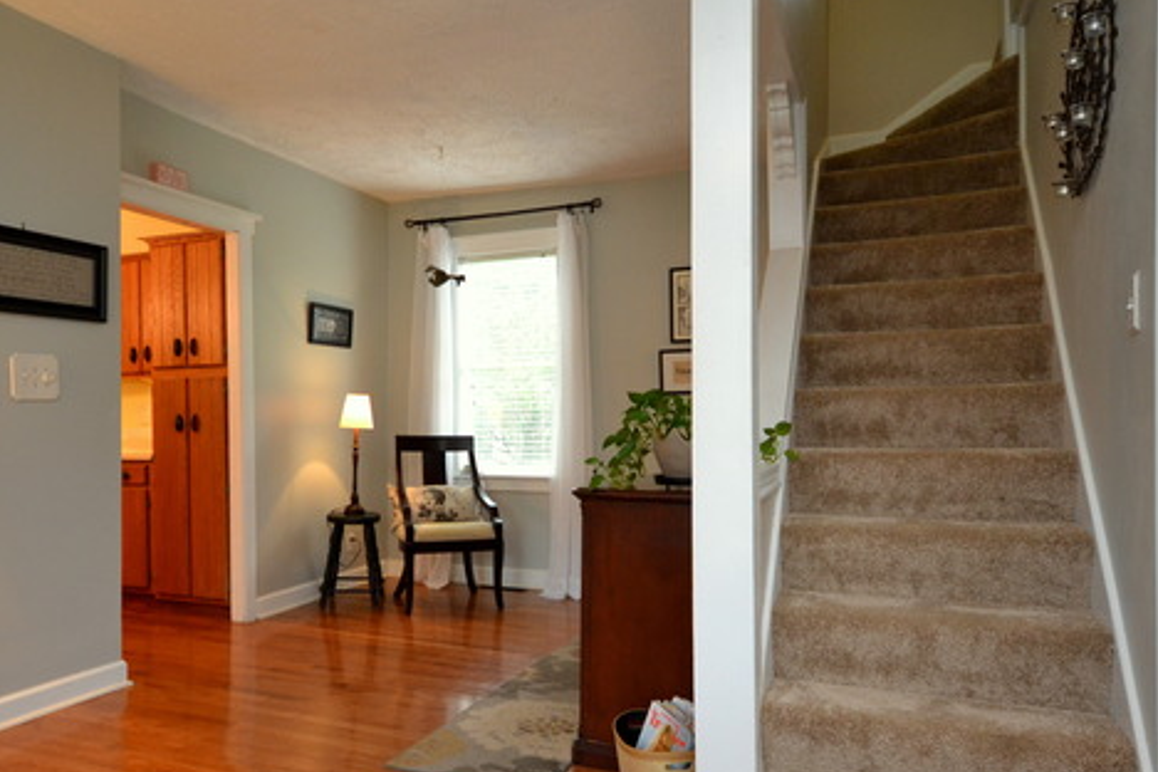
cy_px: 422
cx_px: 512
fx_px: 858
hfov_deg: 67.8
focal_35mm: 27
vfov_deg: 48.4
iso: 1400
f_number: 4.5
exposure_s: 1/60
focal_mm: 13
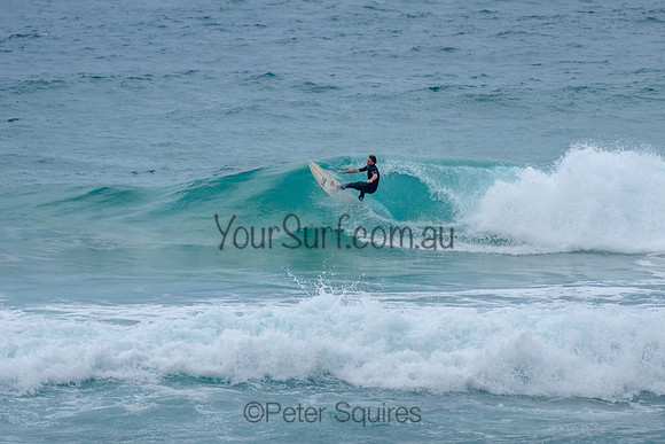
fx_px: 10163
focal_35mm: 550
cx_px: 319
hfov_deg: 3.7
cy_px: 153
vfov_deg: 2.5
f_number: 5.6
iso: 200
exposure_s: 1/2000
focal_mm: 400
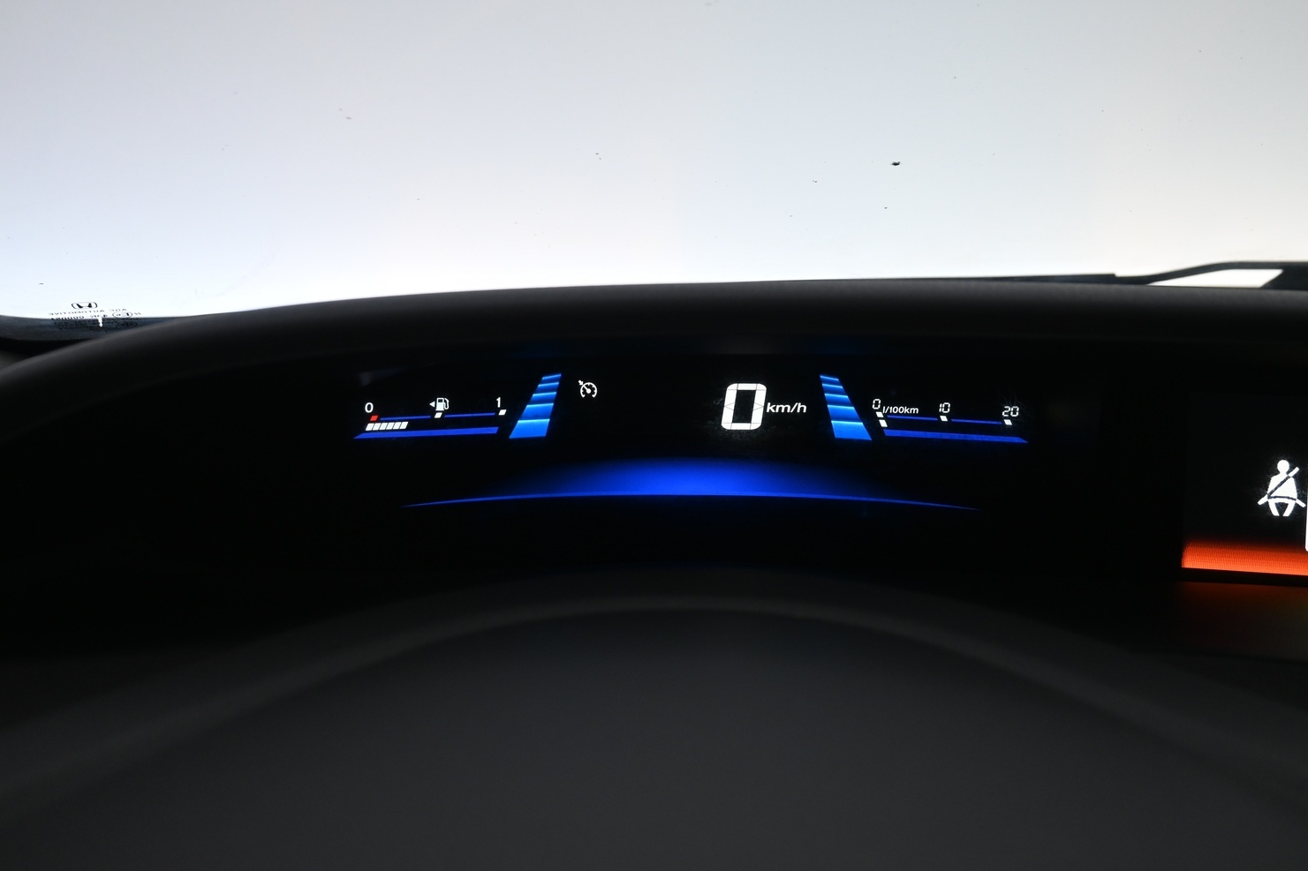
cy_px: 415
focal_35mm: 35
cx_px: 697
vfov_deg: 37.6
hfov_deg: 54.0
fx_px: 1281
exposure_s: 1/30
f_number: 4
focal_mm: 21.5
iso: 450
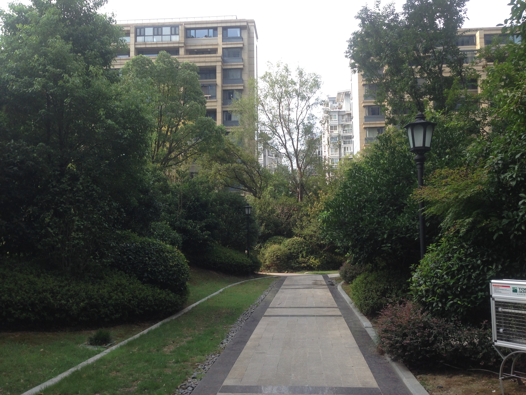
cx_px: 263
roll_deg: -0.3
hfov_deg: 55.4
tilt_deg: +4.9
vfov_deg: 42.9
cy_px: 198
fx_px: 501
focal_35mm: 33
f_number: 2.4
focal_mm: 4.12
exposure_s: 1/448
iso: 50
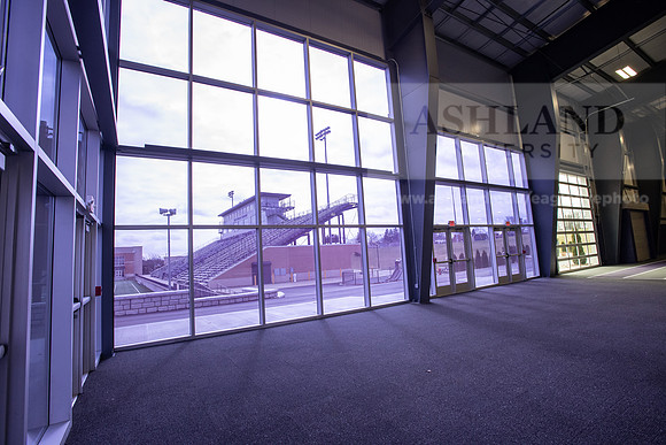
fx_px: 315
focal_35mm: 17
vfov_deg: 70.5
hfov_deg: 93.3
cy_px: 222
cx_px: 333
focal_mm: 17
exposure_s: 1/320
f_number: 8
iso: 1250
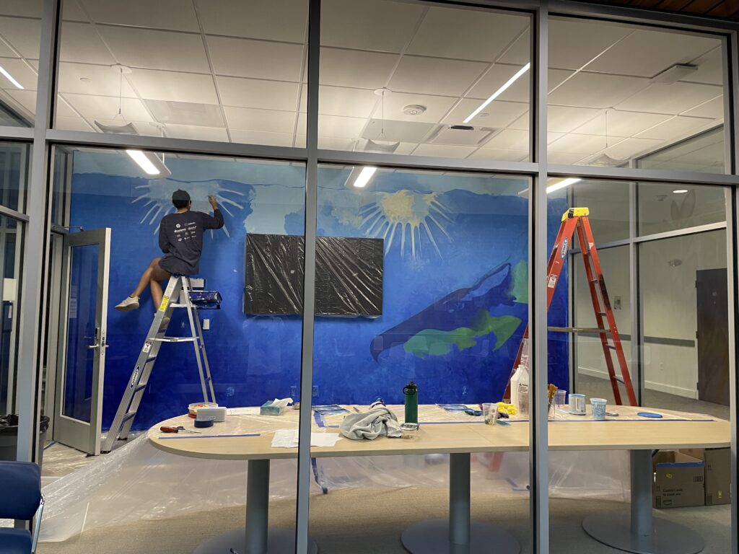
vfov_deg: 53.1
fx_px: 555
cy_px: 277
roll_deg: -1.3
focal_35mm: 26
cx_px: 370
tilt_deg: +3.1
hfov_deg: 67.3
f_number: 1.6
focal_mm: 4.2
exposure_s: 1/82
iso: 125
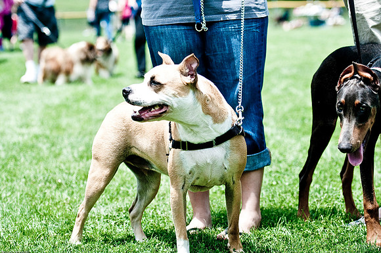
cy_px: 126
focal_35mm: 105
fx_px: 1110
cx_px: 190
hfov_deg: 19.5
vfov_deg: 13.0
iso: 200
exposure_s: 1/3200
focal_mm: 70
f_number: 2.8
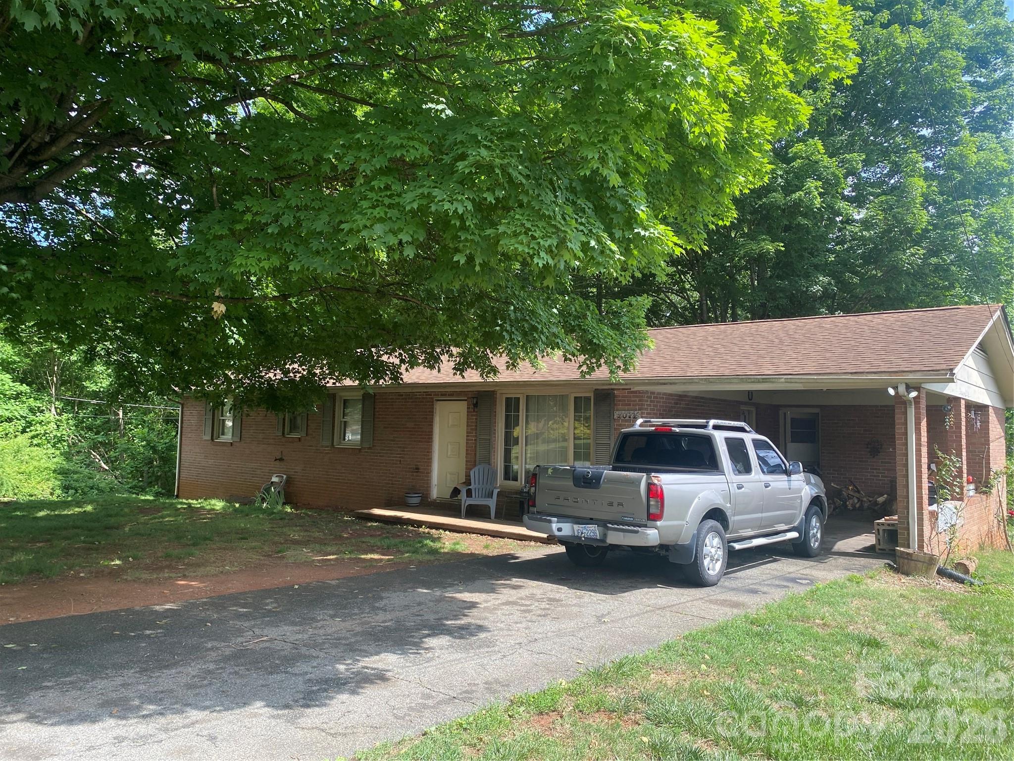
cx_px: 507
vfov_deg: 53.1
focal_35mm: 26
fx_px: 762
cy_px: 380
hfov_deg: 67.3
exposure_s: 1/673
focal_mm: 4.25
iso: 32
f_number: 1.8
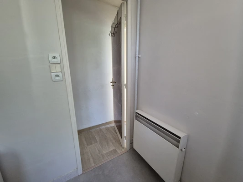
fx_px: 91
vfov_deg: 89.9
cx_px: 122
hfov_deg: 106.2
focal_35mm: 13
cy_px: 91
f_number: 2.2
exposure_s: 1/50
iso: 800
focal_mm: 2.2
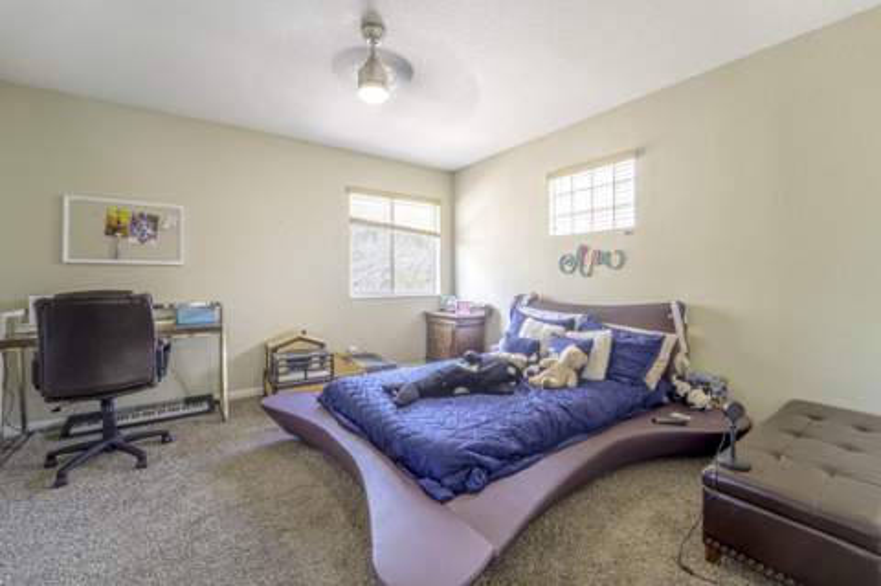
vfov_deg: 81.1
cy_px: 293
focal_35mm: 14
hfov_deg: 104.3
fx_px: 342
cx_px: 440
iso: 400
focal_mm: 14
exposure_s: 1/15
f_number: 22
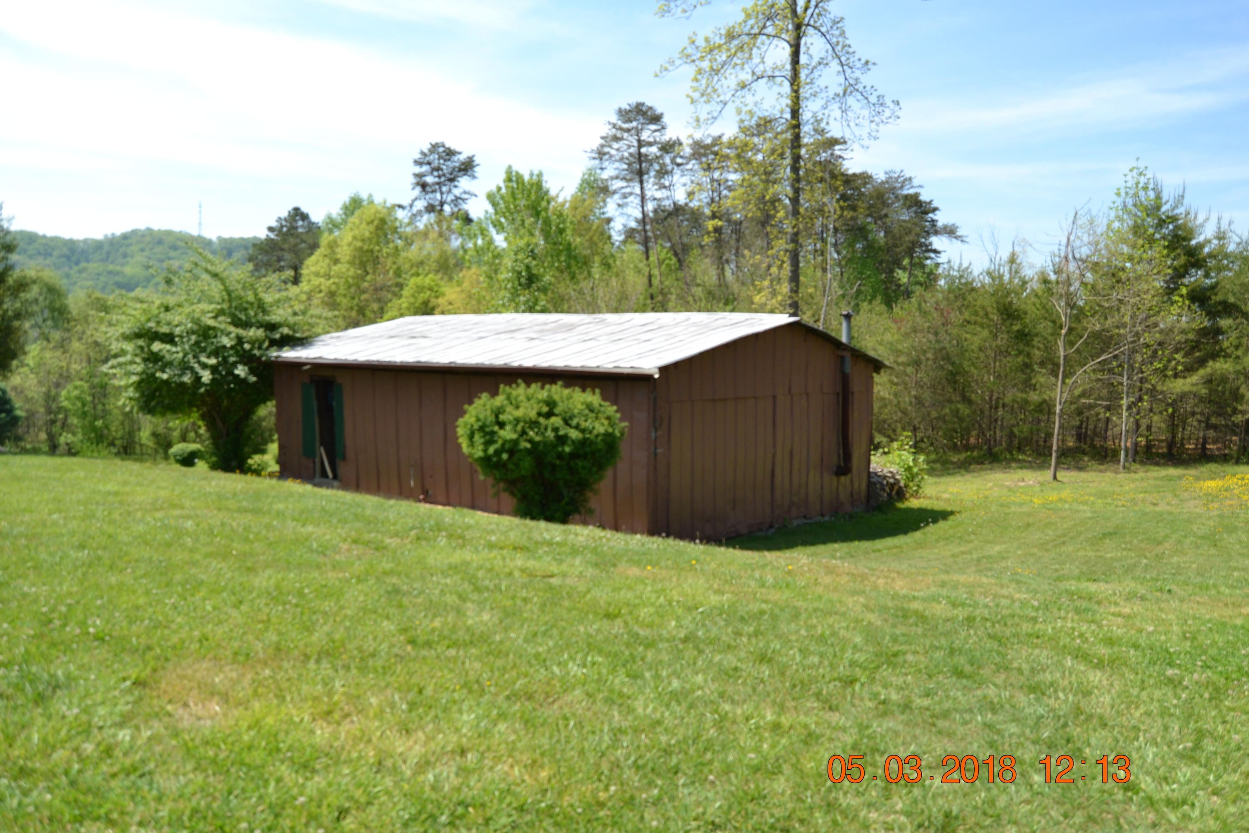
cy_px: 416
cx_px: 624
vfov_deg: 45.7
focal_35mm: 28
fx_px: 989
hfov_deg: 64.6
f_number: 5
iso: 400
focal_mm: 19
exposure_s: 1/1250
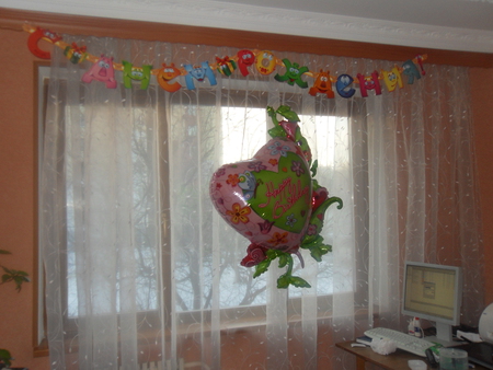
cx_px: 246
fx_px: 499
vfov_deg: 40.7
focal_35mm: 35
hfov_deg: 52.6
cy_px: 185
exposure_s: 1/90
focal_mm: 6.3
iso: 100
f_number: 3.5
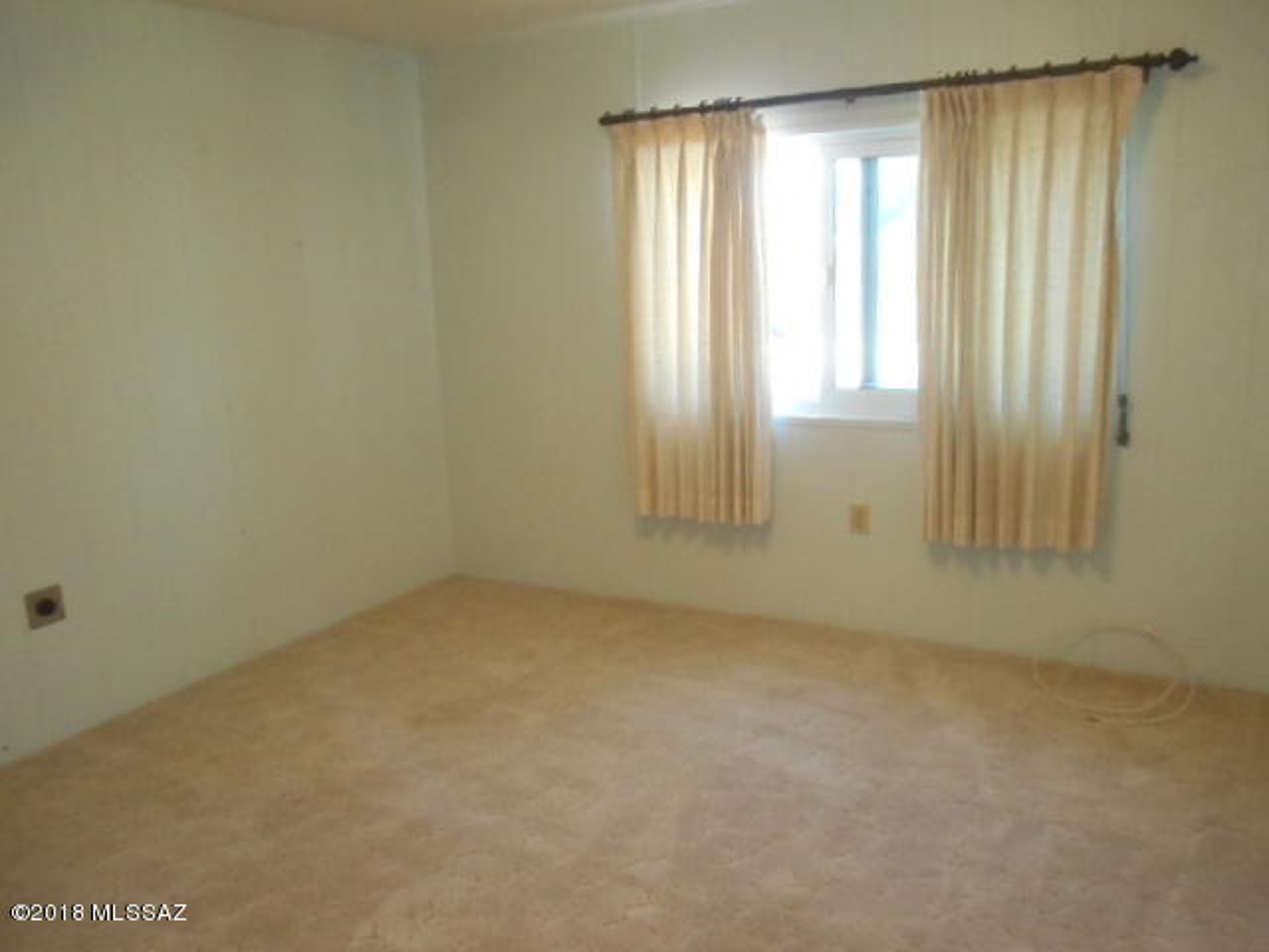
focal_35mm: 29
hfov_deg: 61.7
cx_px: 634
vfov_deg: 48.2
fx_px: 1063
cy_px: 476
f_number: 4
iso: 560
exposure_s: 1/25
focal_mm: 5.2
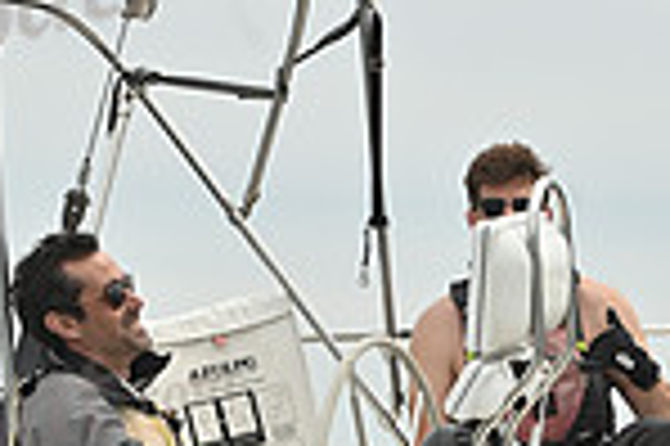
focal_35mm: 273
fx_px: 5075
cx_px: 472
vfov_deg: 5.0
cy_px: 619
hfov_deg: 7.5
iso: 320
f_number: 10
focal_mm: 70
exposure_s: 1/800
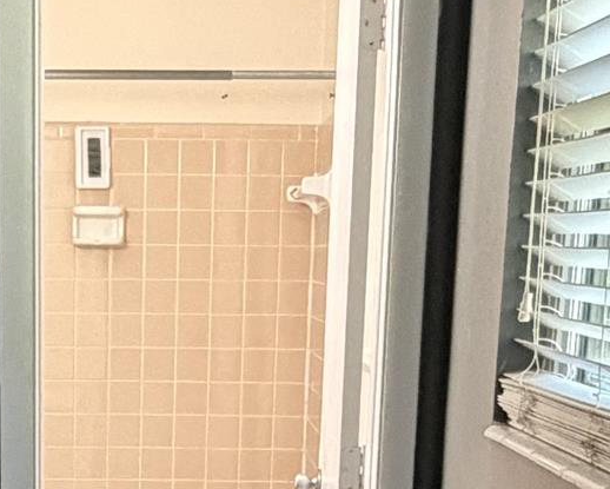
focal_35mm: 81
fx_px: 1463
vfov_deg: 18.1
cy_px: 574
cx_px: 120
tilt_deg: -12.5
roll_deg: +0.6
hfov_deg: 23.2
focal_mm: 2.22
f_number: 2.2
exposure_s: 1/60
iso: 400
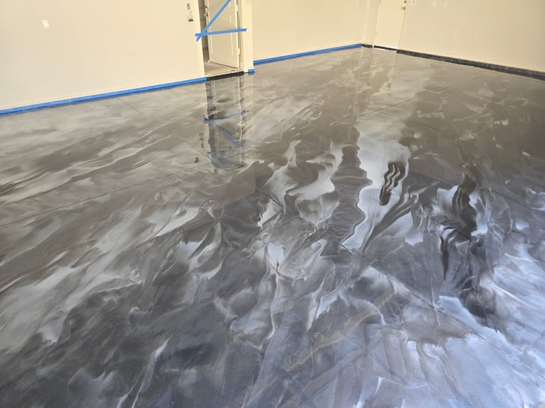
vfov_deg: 58.9
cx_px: 272
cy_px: 204
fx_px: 362
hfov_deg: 73.9
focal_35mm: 23
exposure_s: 1/180
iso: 160
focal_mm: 6.3
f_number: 1.7
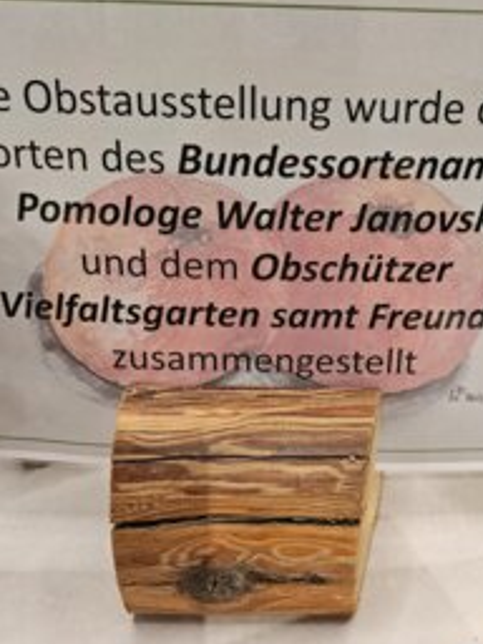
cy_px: 289
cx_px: 292
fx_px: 670
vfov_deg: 51.3
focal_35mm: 36
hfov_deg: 39.5
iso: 250
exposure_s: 1/100
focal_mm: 6.3
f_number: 1.7
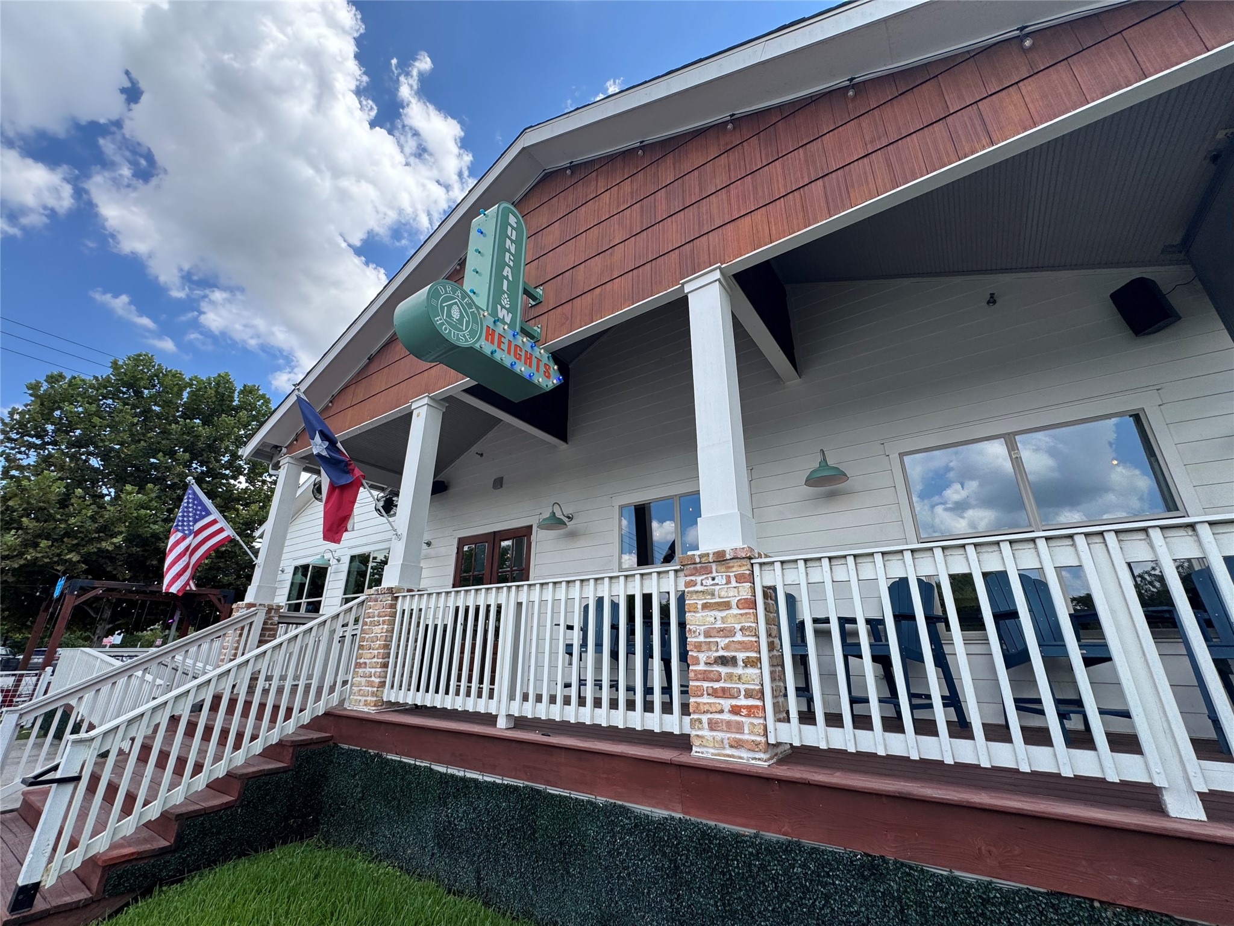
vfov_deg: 85.7
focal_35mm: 14
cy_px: 463
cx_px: 617
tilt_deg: +19.4
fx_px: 499
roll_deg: -0.8
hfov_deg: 102.1
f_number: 2.2
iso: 40
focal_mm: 2.22
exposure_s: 1/636
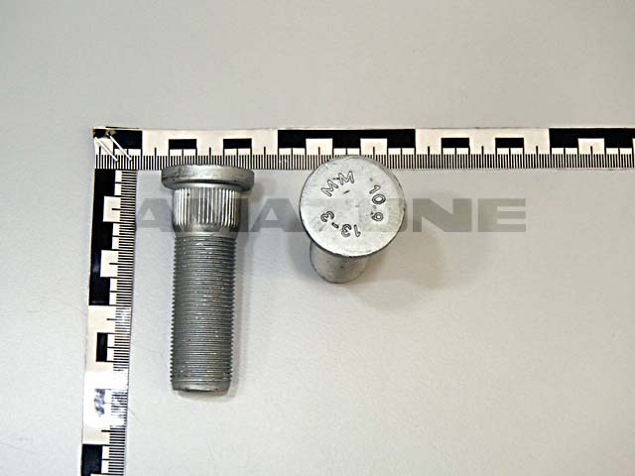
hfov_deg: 25.0
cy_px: 238
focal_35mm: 78
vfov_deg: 18.9
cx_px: 318
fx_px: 1431
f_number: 5.9
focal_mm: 14
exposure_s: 1/80
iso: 800
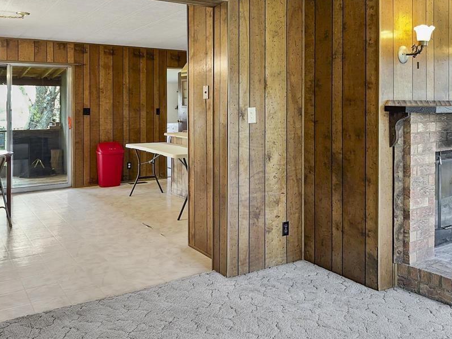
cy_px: 129
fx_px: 405
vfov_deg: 45.1
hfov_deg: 58.1
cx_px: 196
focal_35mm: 31
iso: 160
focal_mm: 6.86
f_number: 1.8
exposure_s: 1/60
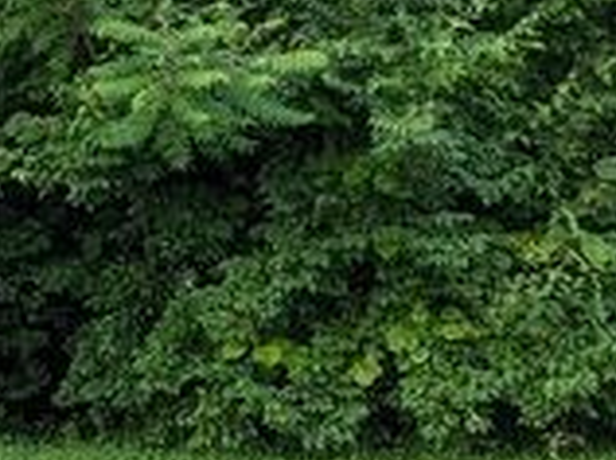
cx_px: -211
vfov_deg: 10.8
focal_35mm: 137
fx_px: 2434
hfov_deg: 13.8
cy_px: 312
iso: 32
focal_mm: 4.38
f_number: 1.73
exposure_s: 1/668
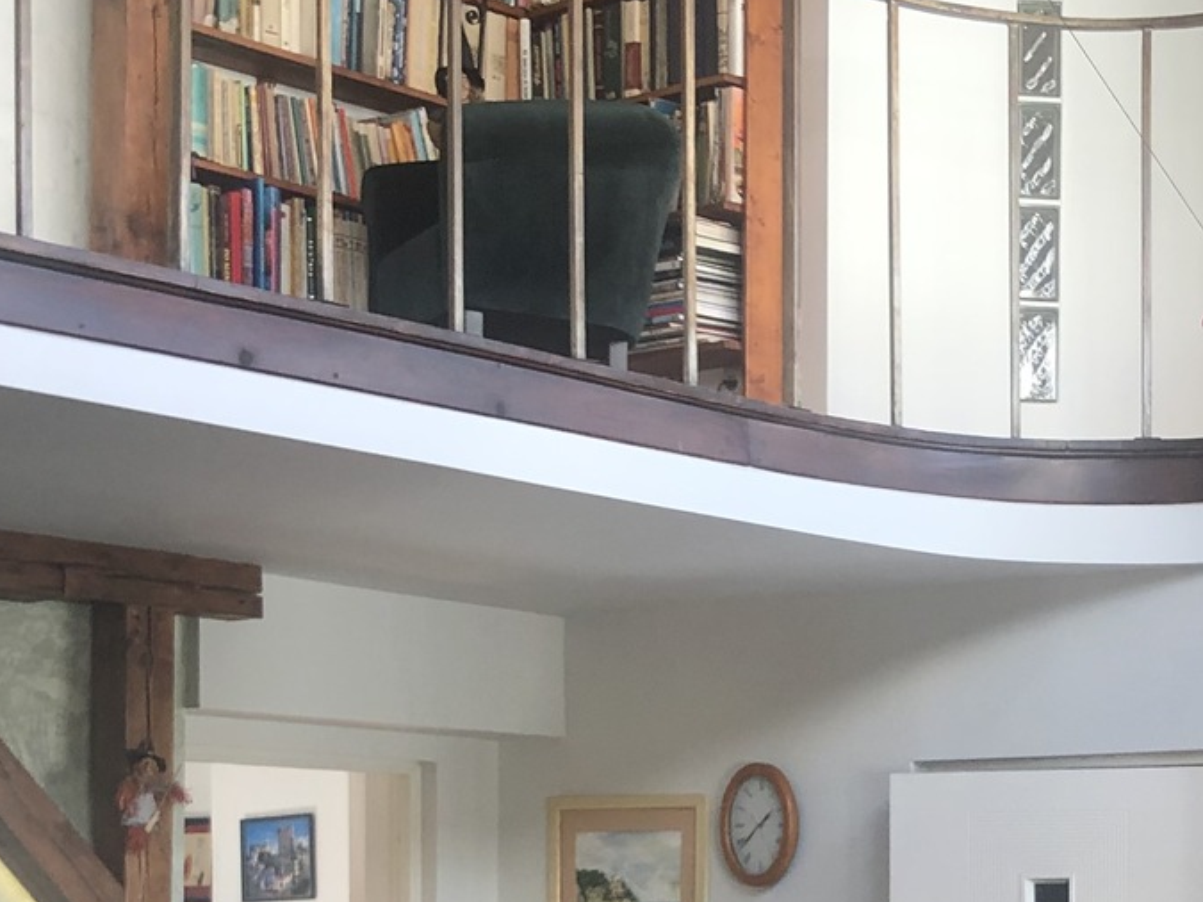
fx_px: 2953
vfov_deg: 16.7
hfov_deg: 22.2
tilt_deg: -0.2
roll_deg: -0.1
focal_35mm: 85
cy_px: 1039
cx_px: 1178
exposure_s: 1/100
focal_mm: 3.99
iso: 32
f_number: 1.8
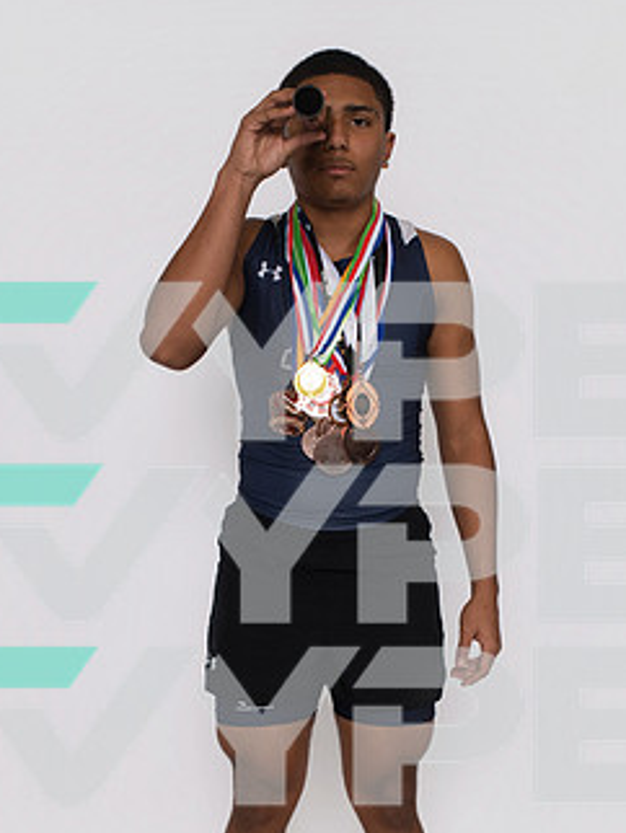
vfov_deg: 40.0
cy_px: 546
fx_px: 1132
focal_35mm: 47
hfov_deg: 30.9
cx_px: 329
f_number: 8
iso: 640
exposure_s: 1/320
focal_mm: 35
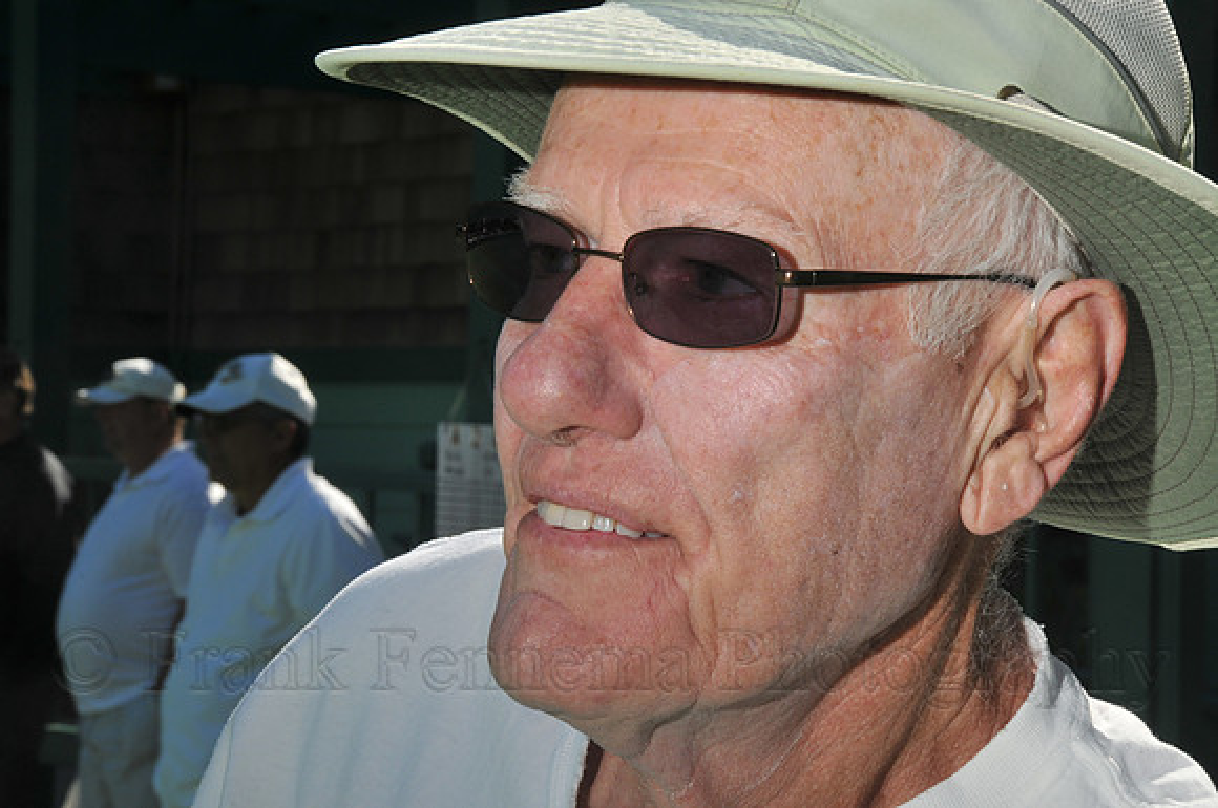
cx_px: 609
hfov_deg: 16.7
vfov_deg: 11.1
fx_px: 4156
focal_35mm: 123
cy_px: 404
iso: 200
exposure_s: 1/125
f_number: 22
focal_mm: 82
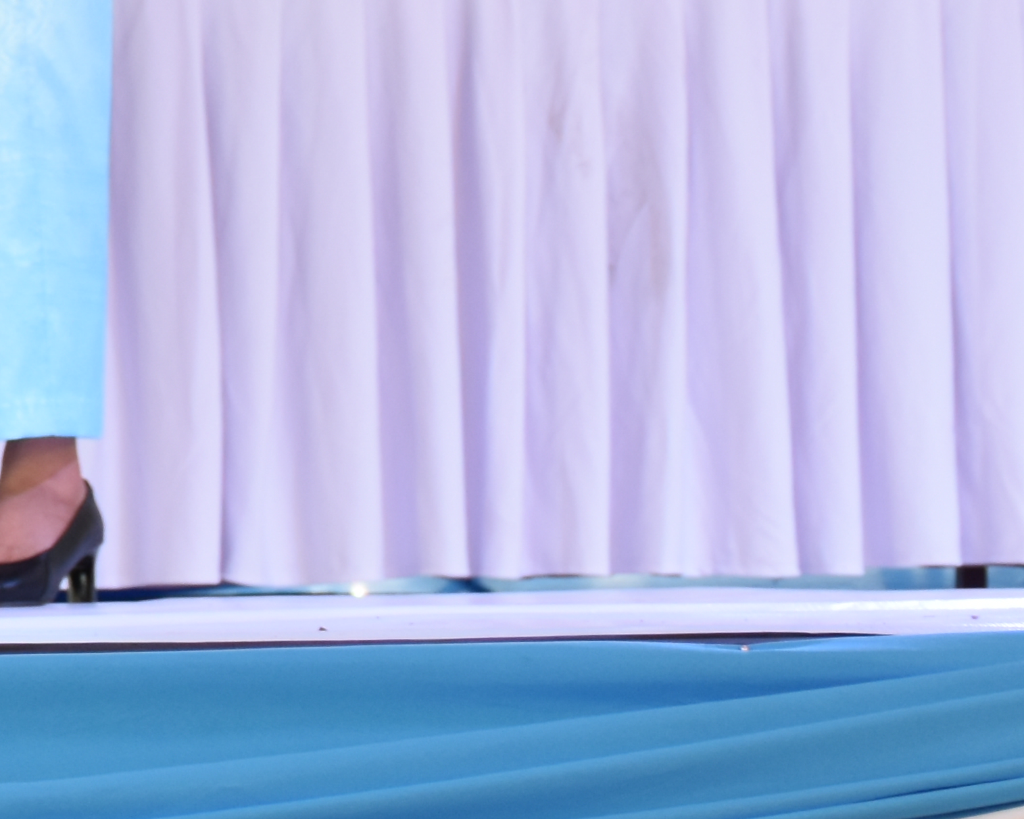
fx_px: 6758
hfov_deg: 8.3
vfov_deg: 6.8
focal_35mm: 223
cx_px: -823
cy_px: -452
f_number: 5.6
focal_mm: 40
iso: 400
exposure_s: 1/125
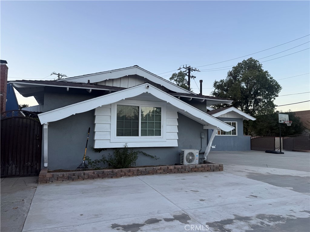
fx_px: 215
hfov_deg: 71.6
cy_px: 116
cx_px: 155
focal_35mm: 24
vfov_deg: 56.8
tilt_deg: +4.4
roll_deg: -0.6
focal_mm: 6.76
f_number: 1.78
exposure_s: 1/632
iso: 80
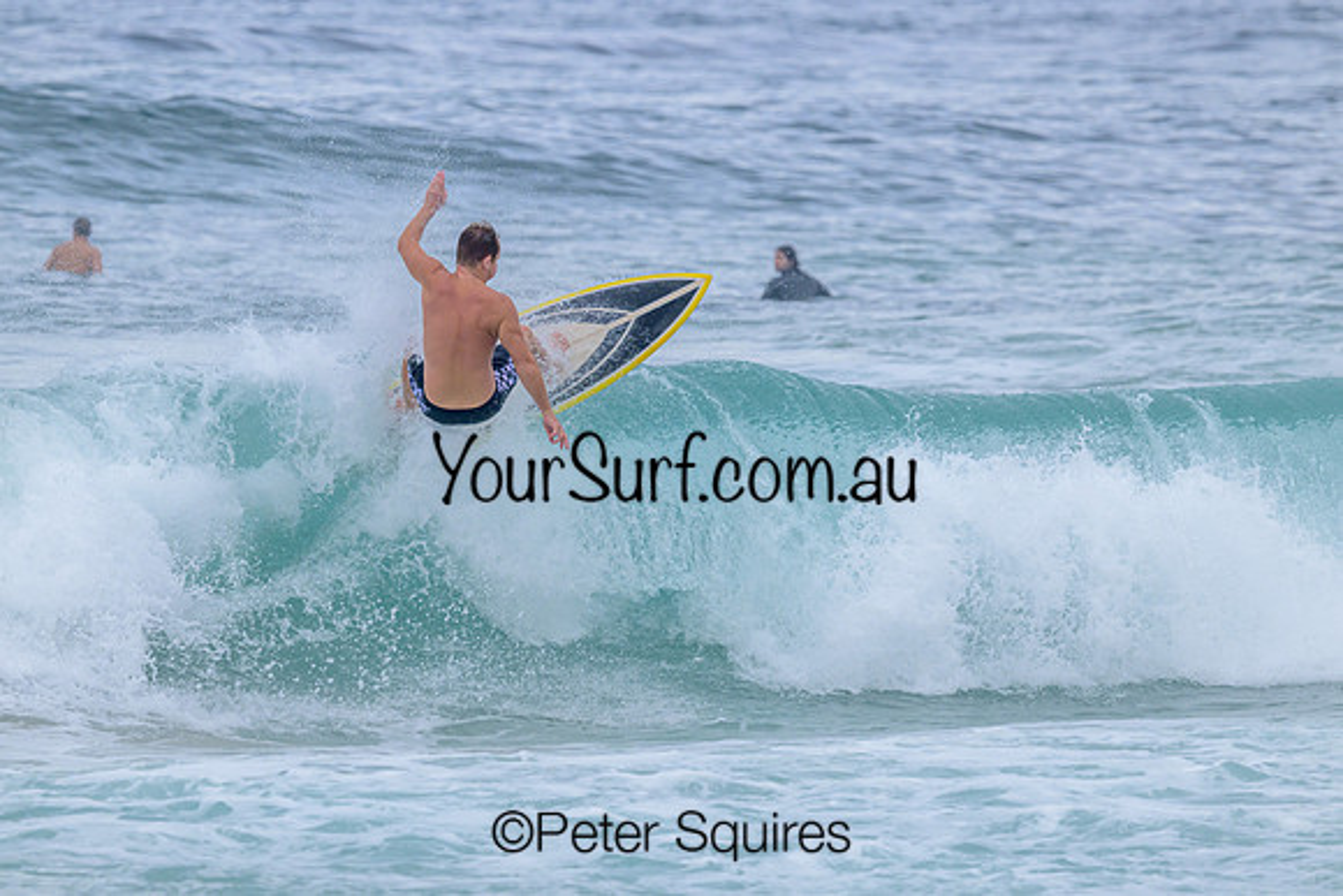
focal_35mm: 481
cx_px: 672
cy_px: 448
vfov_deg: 2.9
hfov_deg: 4.3
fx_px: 17958
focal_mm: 470
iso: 1250
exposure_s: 1/2000
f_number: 10
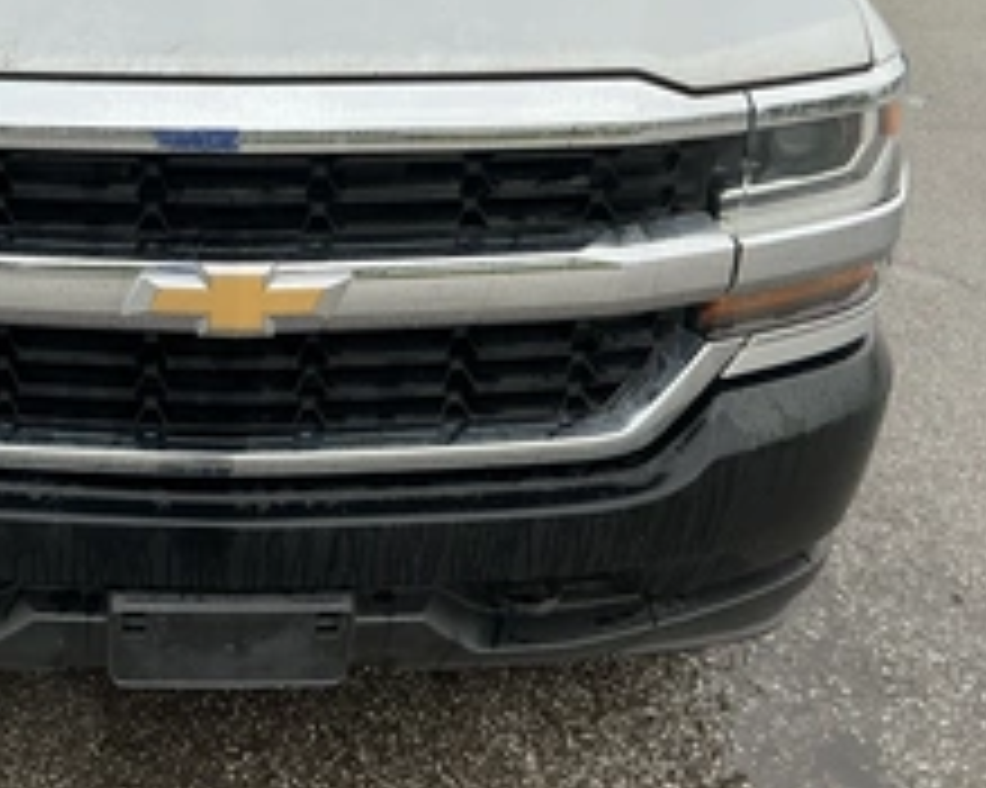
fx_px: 1458
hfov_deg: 35.8
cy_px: 261
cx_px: 162
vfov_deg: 30.0
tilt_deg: -20.1
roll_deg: -1.8
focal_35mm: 50
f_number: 1.8
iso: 20
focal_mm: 3
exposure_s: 1/125
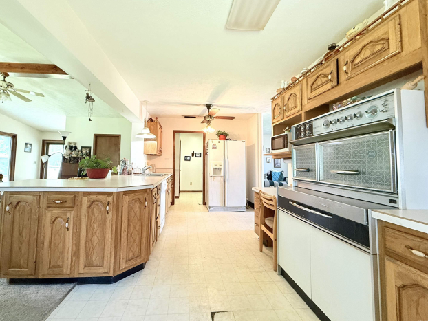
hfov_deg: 98.0
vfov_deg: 81.7
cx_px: 201
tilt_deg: +3.3
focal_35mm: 15
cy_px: 153
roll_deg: -0.8
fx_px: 186
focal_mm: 2.22
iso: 320
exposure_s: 1/60
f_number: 2.2
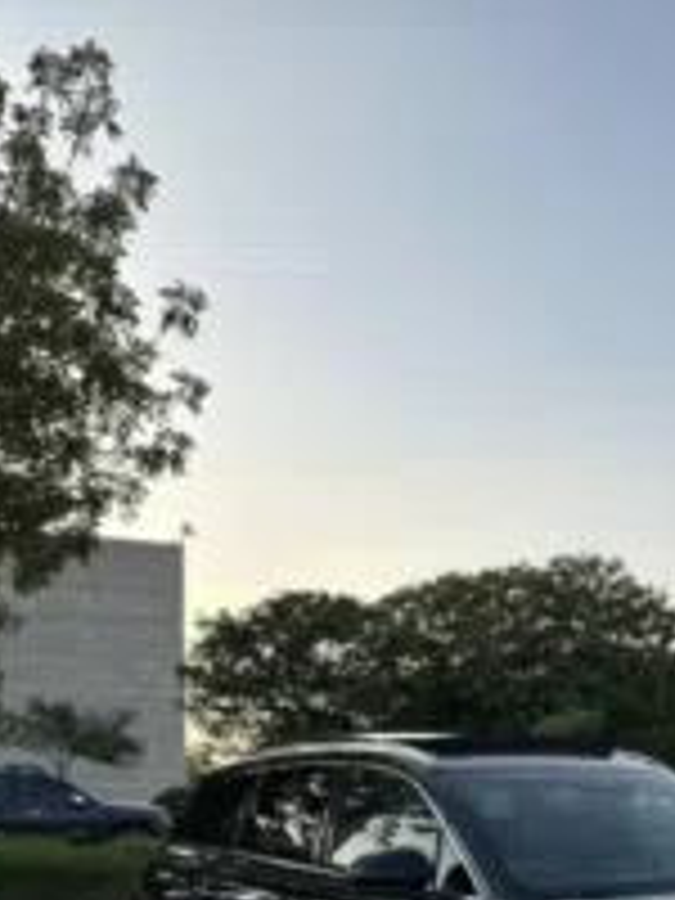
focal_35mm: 48
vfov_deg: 37.0
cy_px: 819
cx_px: 644
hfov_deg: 28.7
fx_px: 1248
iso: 80
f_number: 1.78
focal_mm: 6.86
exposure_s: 1/1393
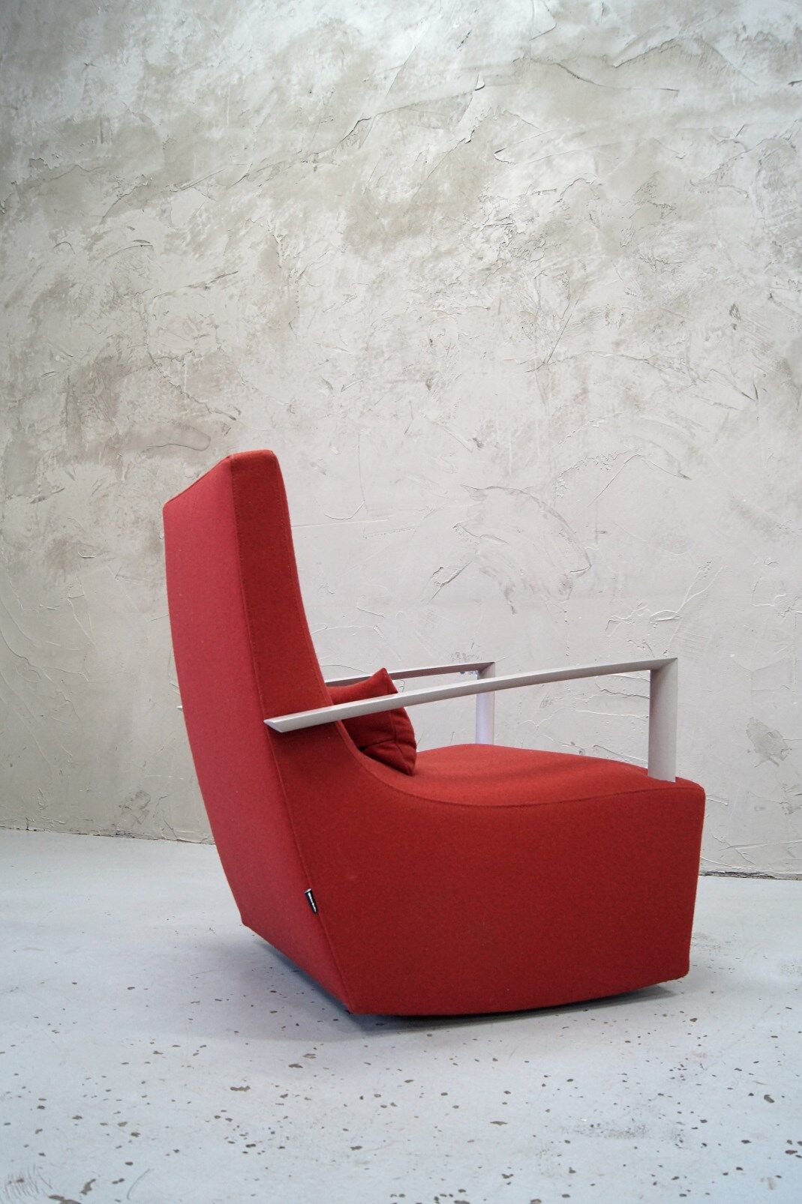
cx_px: 401
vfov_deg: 67.4
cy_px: 602
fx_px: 903
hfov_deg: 47.9
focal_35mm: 27
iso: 400
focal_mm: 18
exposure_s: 1/8
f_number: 6.3
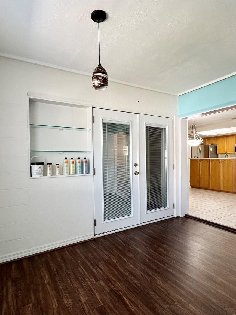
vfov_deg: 87.7
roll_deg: +0.9
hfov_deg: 71.3
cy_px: 163
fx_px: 164
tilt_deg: +0.1
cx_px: 103
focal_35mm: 18
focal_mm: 1.57
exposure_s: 1/60
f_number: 1.8
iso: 125
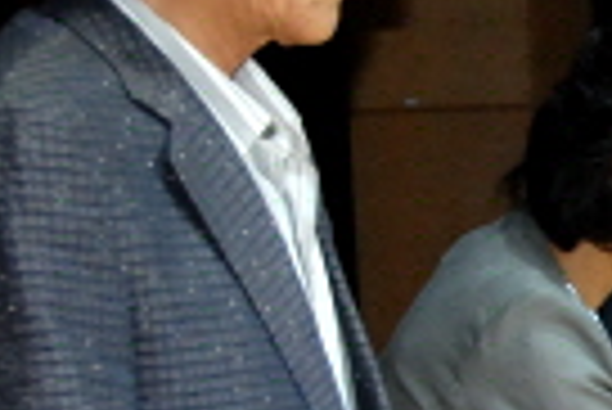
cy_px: 374
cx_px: 891
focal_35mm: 176
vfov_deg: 7.8
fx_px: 2995
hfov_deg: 11.2
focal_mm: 32
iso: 800
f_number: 5
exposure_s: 1/60
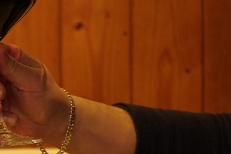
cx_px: -70
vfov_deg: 6.1
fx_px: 1444
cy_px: 82
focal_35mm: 225
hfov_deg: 9.0
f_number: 4
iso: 1600
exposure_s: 1/100
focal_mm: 70
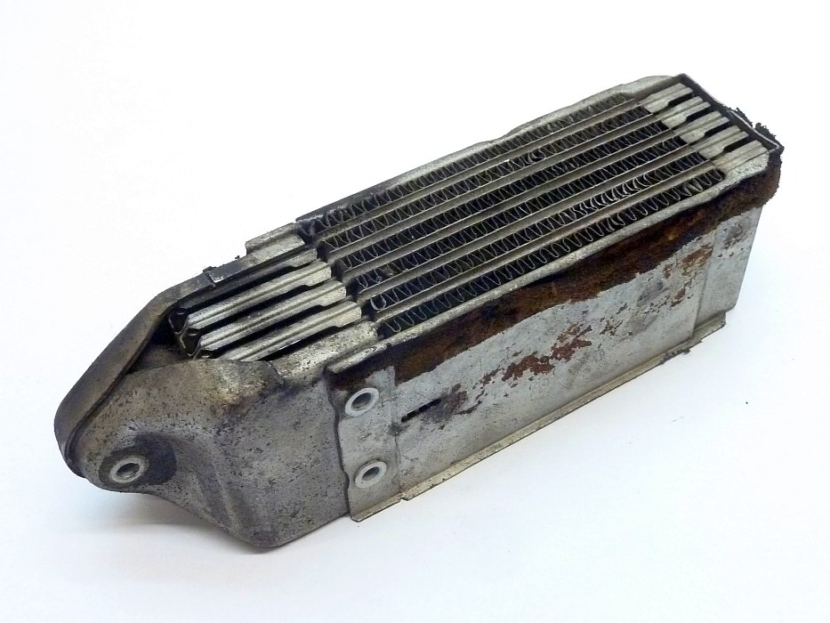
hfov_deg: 50.1
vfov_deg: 38.7
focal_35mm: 37
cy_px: 312
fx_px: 887
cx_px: 415
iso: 400
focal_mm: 6.1
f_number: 3.6
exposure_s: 1/20
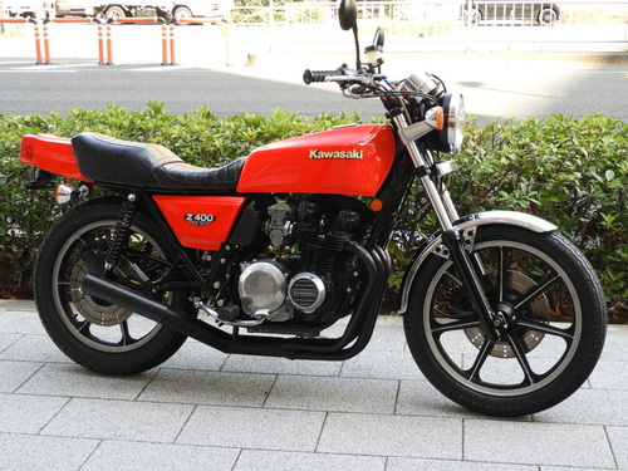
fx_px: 998
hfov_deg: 34.9
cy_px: 236
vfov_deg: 26.6
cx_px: 314
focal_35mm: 55
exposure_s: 1/30
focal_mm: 9.9
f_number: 4
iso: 100
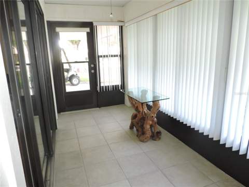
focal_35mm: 24
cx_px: 124
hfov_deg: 71.6
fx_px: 173
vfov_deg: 56.8
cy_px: 94
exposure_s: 1/40
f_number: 3
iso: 280
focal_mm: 4.3
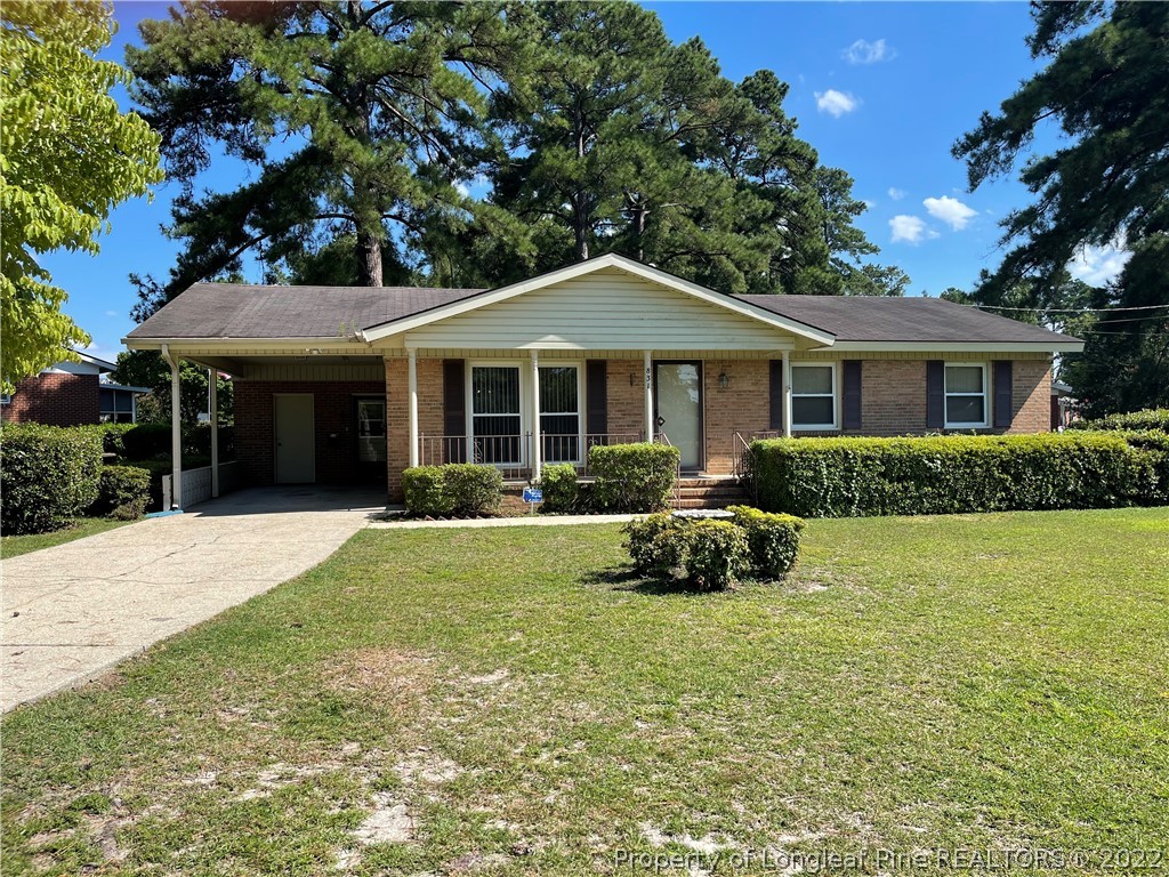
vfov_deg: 53.1
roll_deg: +0.6
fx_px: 878
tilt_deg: -0.5
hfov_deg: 67.3
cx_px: 584
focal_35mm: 26
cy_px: 438
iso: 32
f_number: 1.6
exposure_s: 1/2203
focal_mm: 5.1
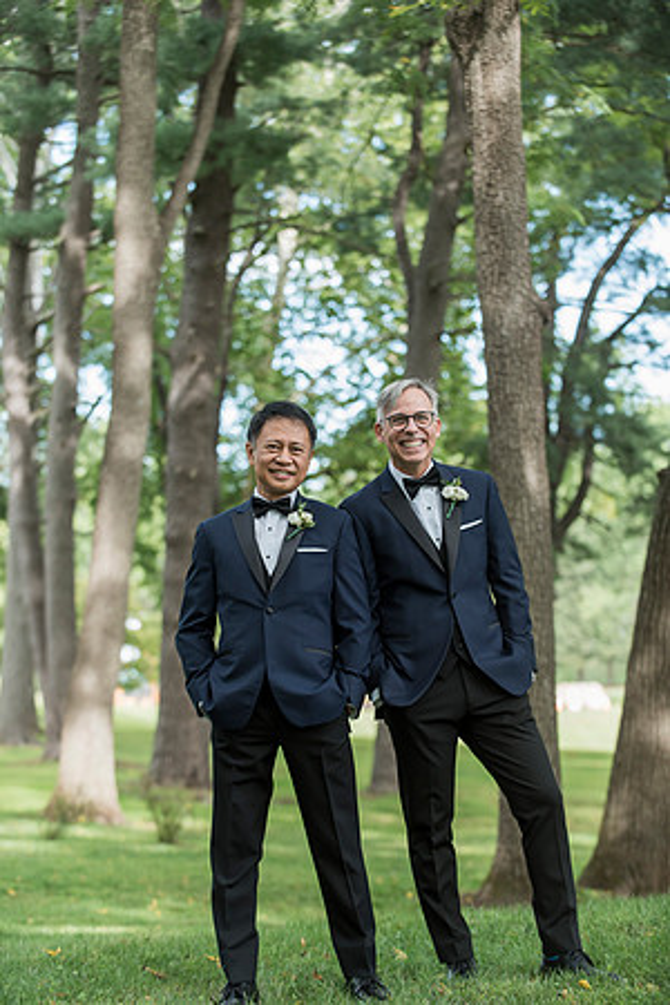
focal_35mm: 90
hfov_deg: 15.2
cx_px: 335
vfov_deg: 22.6
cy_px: 502
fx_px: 2512
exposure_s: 1/400
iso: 400
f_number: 3.5
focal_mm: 90
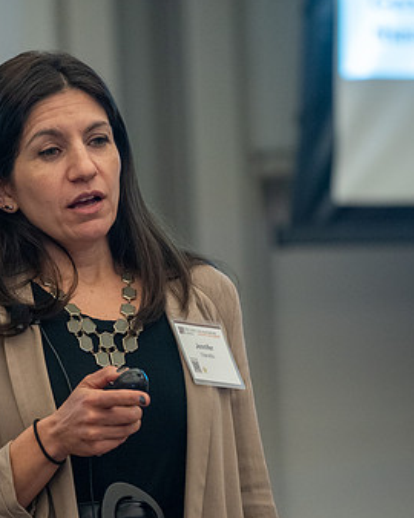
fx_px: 4952
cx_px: 58
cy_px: 277
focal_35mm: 323
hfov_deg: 4.8
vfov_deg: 6.0
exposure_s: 1/160
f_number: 3.2
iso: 2000
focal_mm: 200
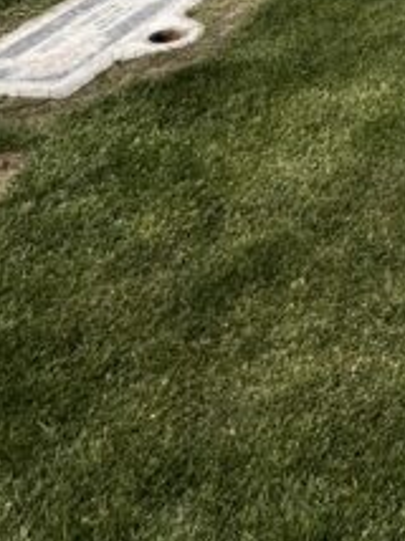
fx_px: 1047
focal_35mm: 67
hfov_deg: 16.7
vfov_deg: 19.9
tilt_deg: +0.9
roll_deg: -2.5
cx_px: 800
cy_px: -468
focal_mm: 2.22
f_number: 2.2
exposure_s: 1/1618
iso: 40
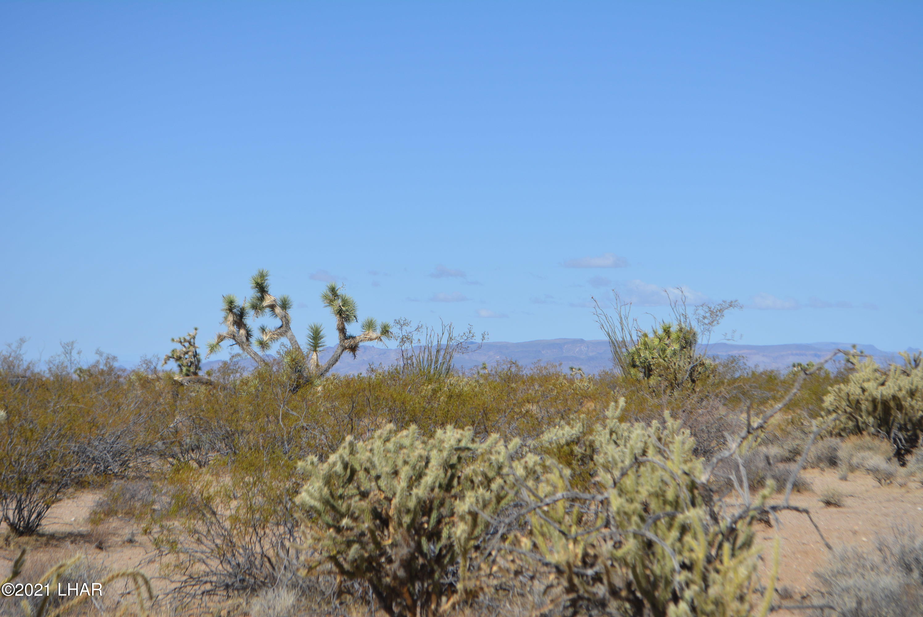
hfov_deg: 24.6
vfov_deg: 16.6
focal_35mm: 82
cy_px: 308
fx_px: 2117
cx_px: 462
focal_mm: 55
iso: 400
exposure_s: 1/2000
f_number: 7.1
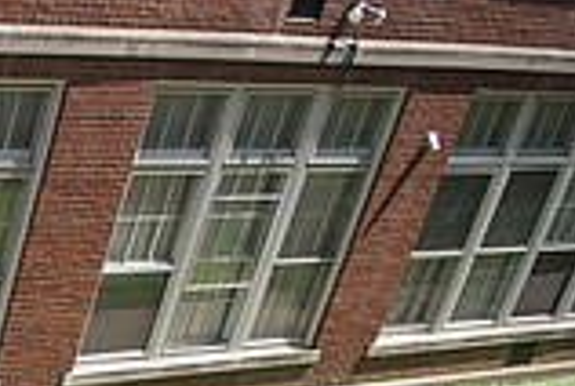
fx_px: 1408
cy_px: 606
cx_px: -437
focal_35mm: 88
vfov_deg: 14.4
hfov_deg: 18.5
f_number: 5
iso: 640
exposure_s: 1/2500
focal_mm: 24
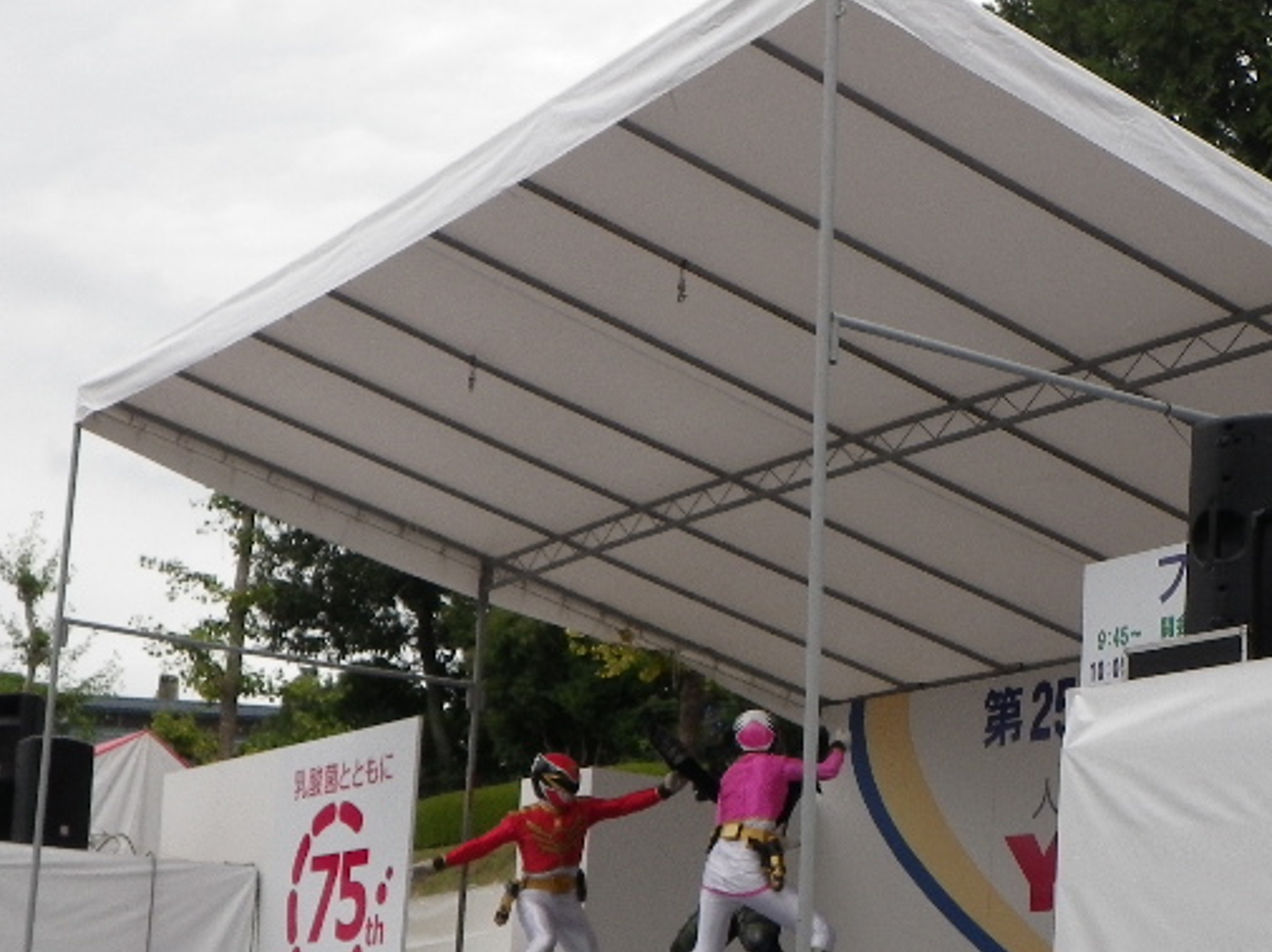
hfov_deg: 28.2
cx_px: 592
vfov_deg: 21.1
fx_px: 2534
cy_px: 698
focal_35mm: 69
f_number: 4.6
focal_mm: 6.1
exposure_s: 1/160
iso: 80
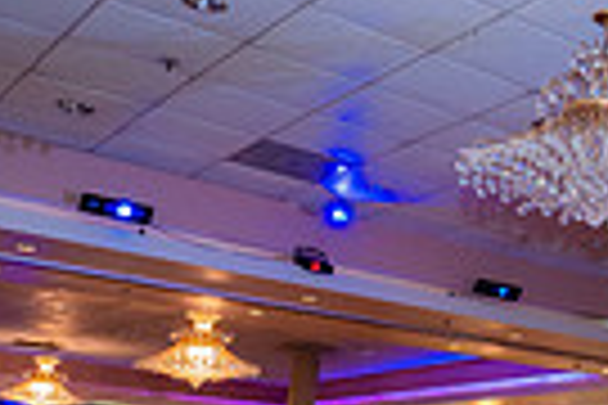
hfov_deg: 29.2
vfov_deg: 22.4
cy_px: 295
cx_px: 716
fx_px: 1013
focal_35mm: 60
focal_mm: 14
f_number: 4.5
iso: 2000
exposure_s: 1/160
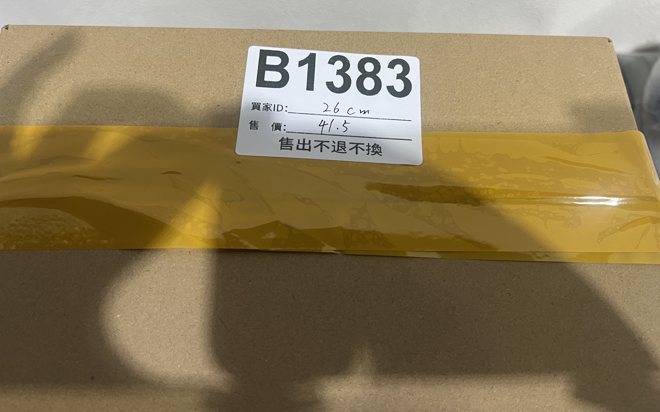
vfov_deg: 44.4
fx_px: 504
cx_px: 333
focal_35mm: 28
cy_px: 177
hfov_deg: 66.5
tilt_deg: -67.0
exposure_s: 1/50
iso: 160
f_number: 1.5
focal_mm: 5.7
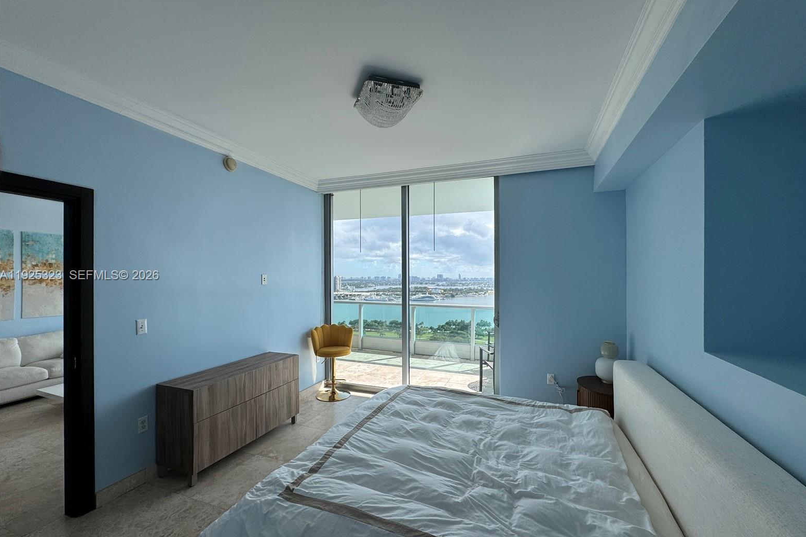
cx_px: 413
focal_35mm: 15
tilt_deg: +0.1
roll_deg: -0.1
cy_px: 276
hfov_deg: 100.4
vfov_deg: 77.3
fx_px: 336
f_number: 2.2
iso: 40
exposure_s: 1/1034
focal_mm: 2.22
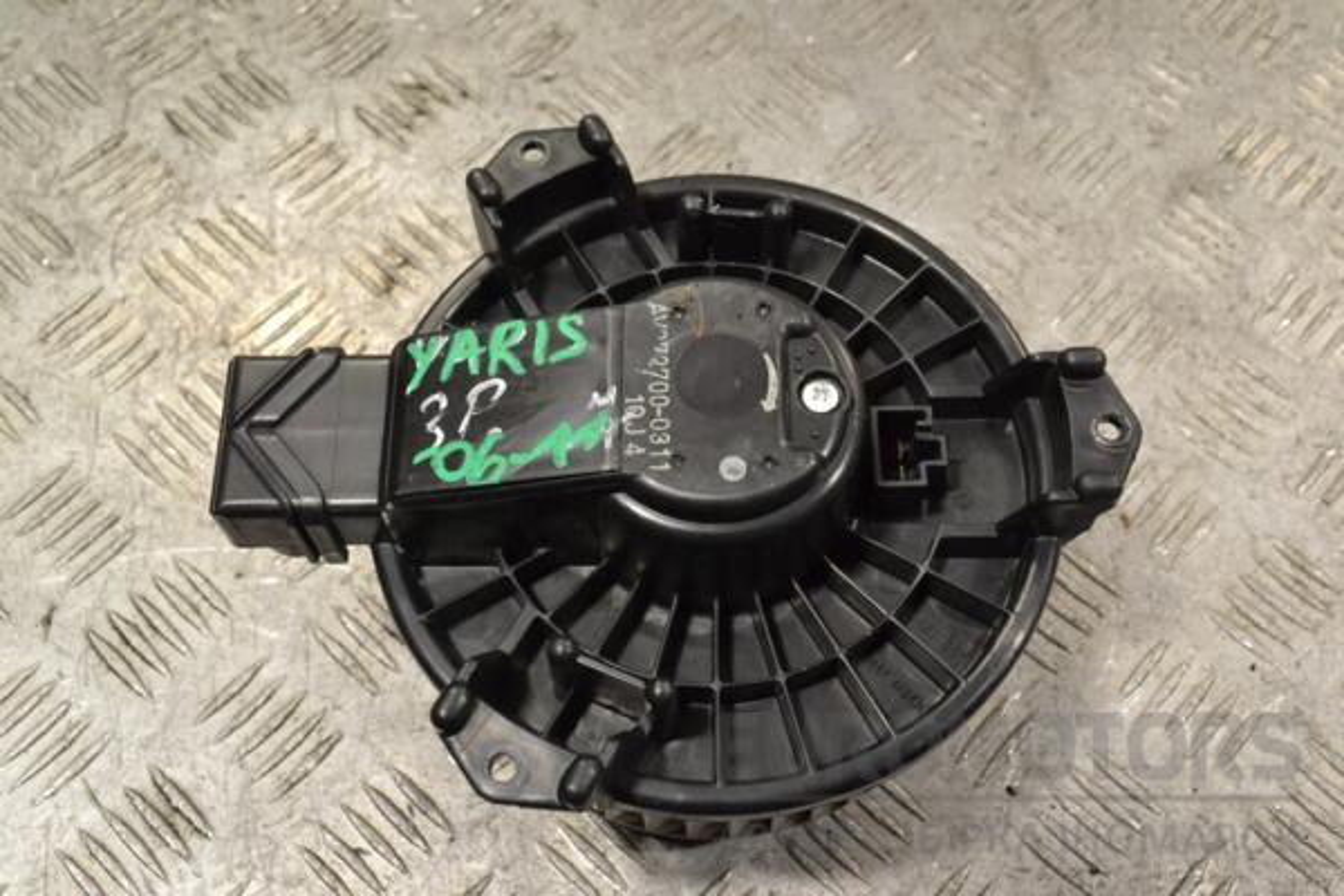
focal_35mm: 42
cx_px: 672
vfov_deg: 31.9
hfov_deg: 46.4
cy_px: 448
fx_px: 1568
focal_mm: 28
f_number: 9
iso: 3200
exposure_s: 1/320
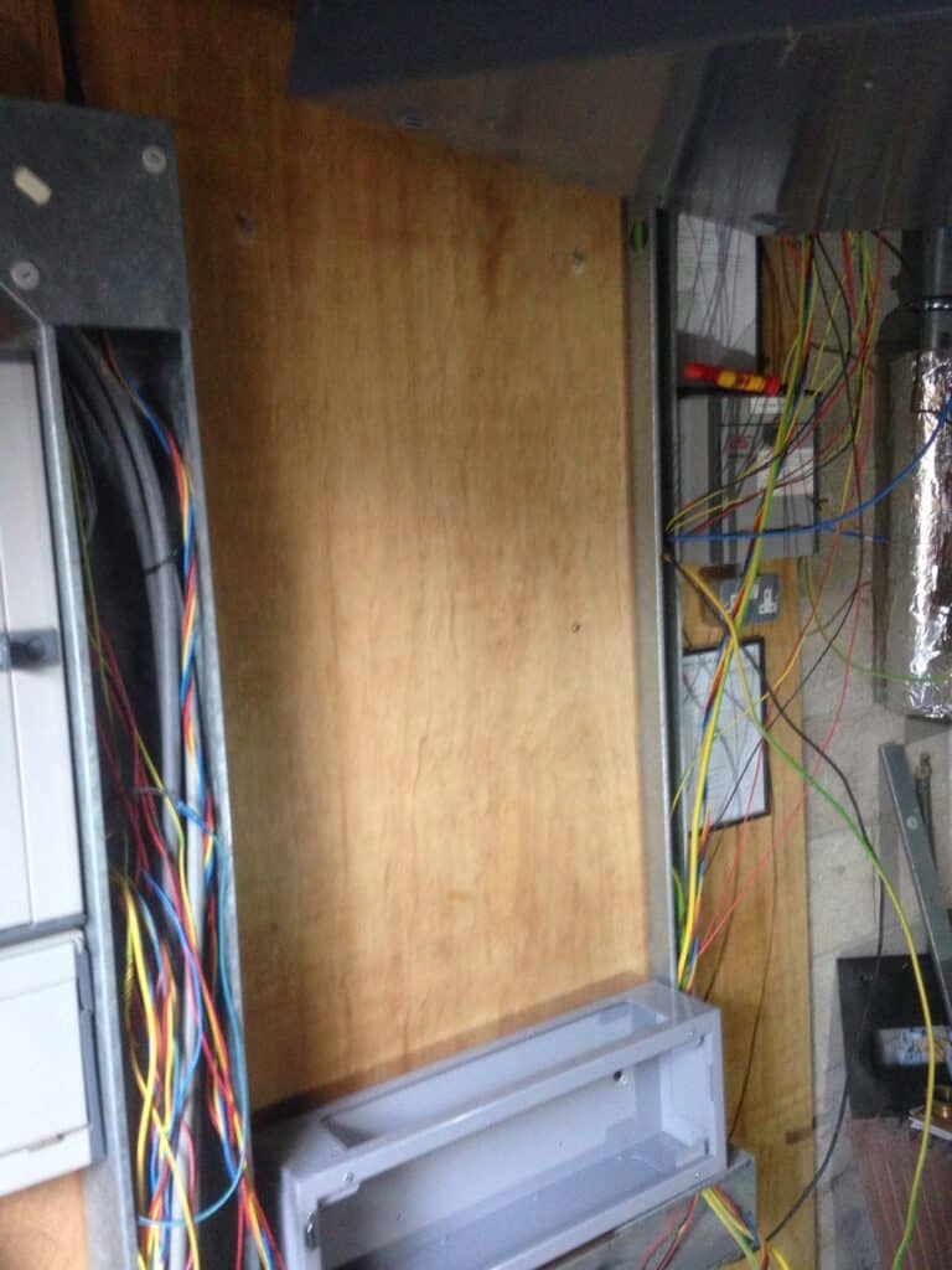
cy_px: 635
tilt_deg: -4.1
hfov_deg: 42.9
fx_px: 1210
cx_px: 476
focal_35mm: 33
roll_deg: +2.1
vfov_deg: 55.4
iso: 250
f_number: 2.4
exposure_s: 1/20
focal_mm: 4.12
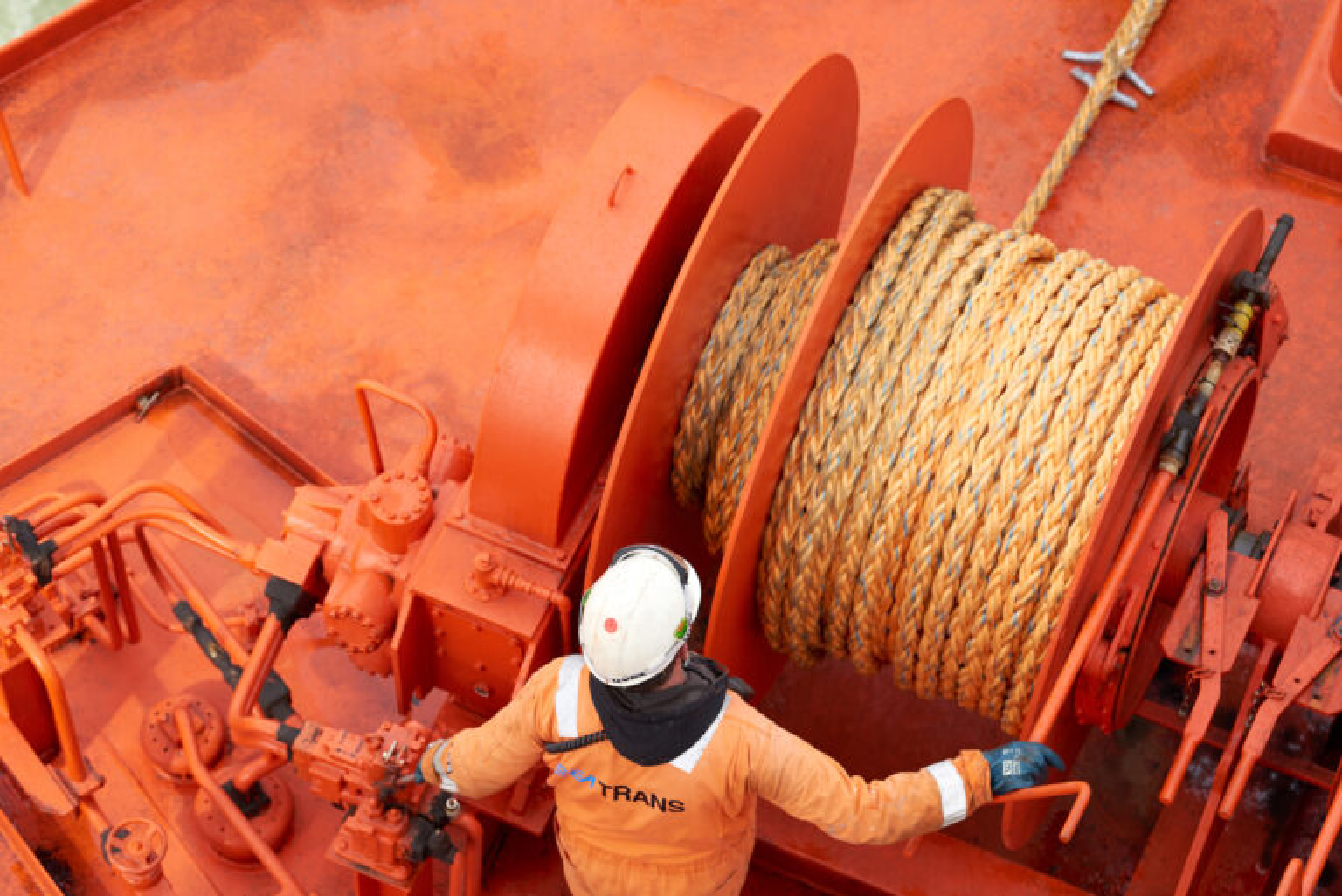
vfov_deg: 11.4
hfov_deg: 17.1
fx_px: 4476
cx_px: 671
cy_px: 448
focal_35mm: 120
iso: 400
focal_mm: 120
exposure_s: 1/1000
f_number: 5.6
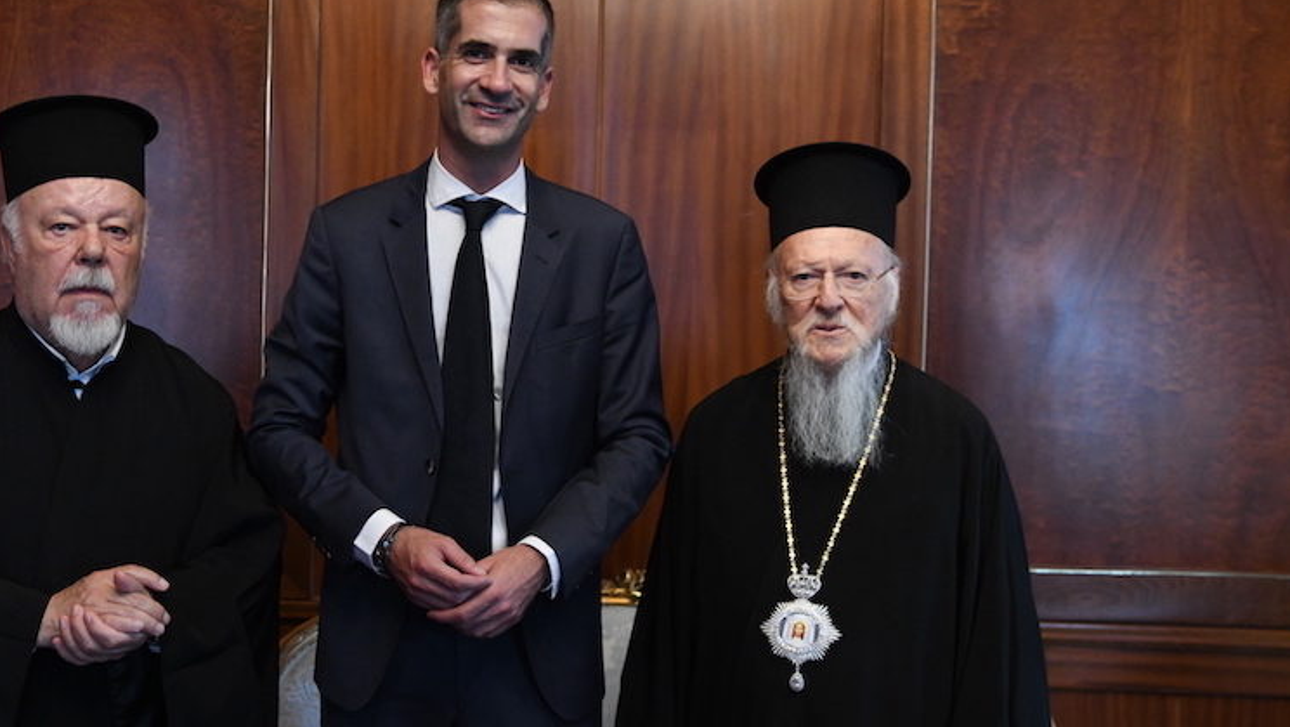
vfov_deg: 24.4
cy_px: 334
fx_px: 1677
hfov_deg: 41.9
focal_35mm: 49
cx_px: 538
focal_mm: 34
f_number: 4.5
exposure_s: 1/125
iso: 4000
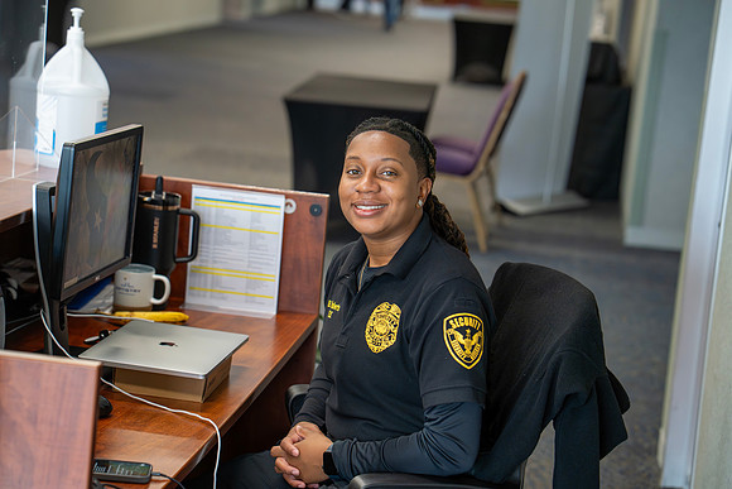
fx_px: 1729
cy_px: 244
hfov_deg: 23.9
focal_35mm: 85
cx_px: 366
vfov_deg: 16.1
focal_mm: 85
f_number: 3.5
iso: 1000
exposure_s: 1/160
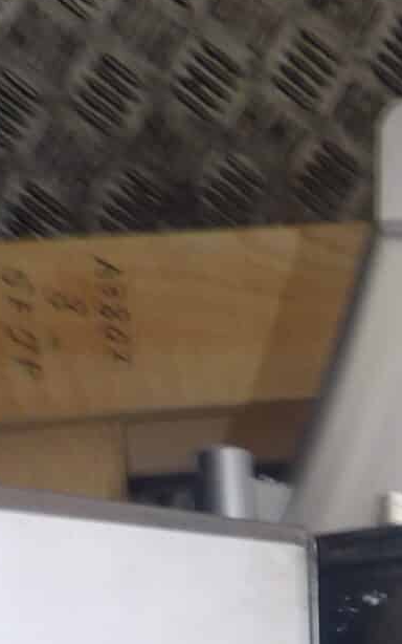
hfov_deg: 11.8
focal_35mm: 106
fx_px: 1857
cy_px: 1210
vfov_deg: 16.1
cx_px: 605
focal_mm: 4.3
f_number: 3.2
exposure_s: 1/60
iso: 200
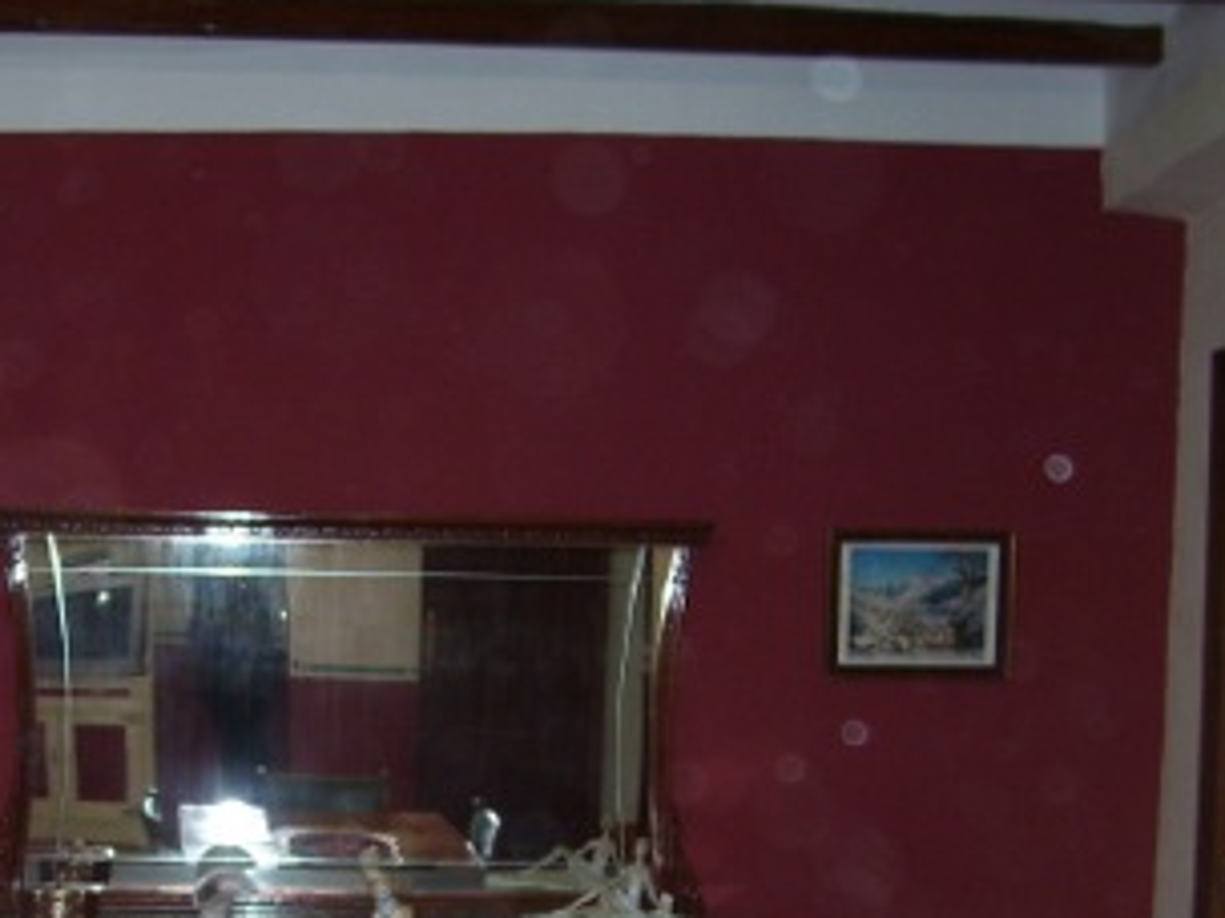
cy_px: 821
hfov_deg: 28.3
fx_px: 2371
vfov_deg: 21.5
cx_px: 234
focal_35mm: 67
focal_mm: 5.6
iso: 80
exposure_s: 1/60
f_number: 2.7
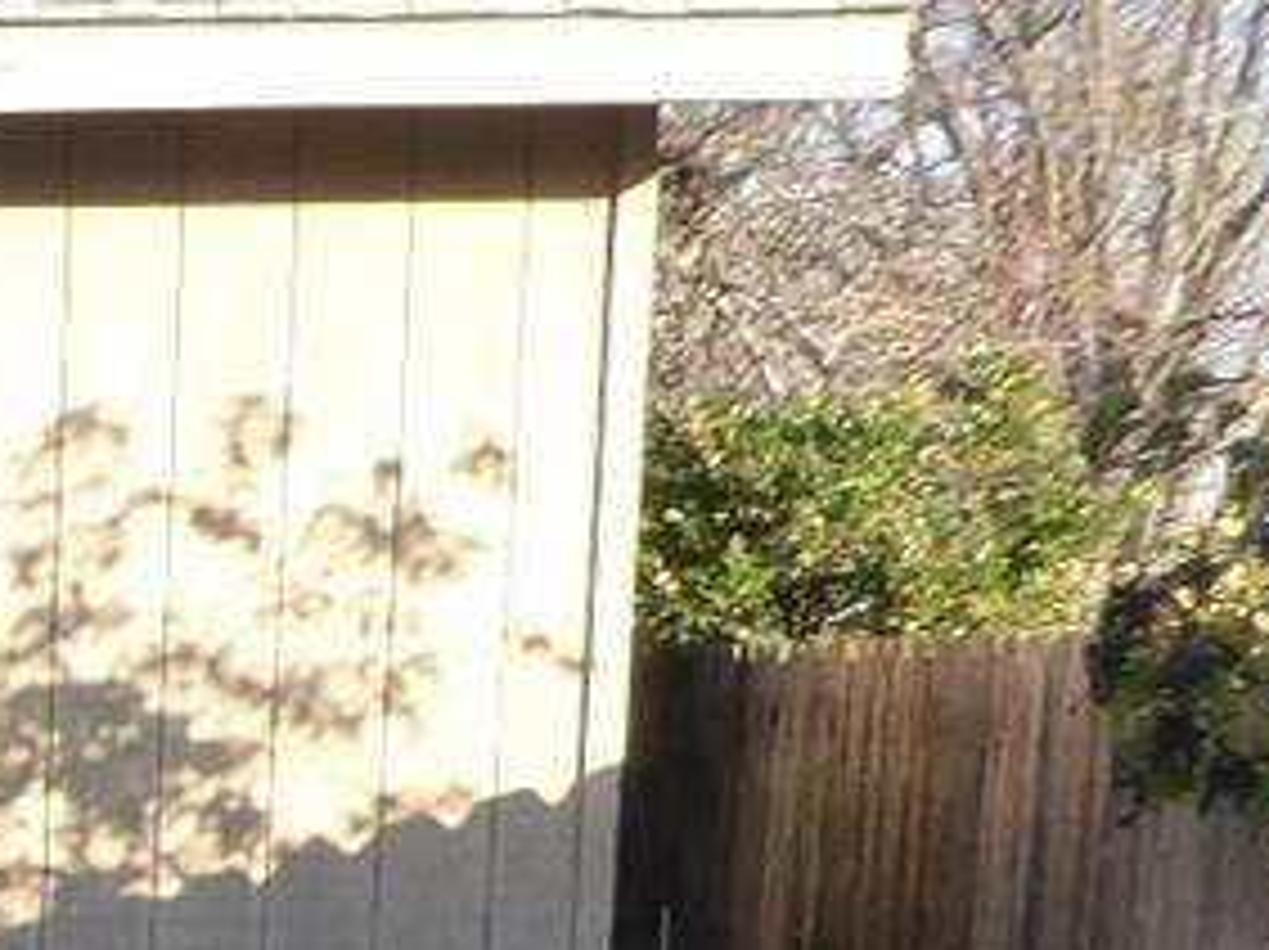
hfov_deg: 12.9
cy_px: 1702
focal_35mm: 133
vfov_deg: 10.5
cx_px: -1264
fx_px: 4872
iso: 160
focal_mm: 4.3
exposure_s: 1/250
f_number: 3.3
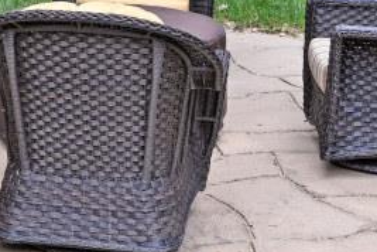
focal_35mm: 135
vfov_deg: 10.1
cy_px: -7
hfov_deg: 15.1
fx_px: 1414
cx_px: 62
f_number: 5
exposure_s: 1/250
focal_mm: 24
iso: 200
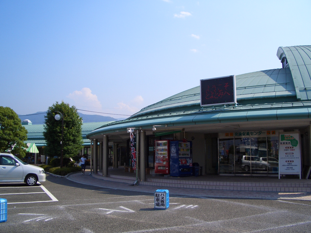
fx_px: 314
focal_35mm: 35
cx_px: 156
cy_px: 116
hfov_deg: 52.6
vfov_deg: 40.7
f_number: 4.3
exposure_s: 1/500
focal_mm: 5.8
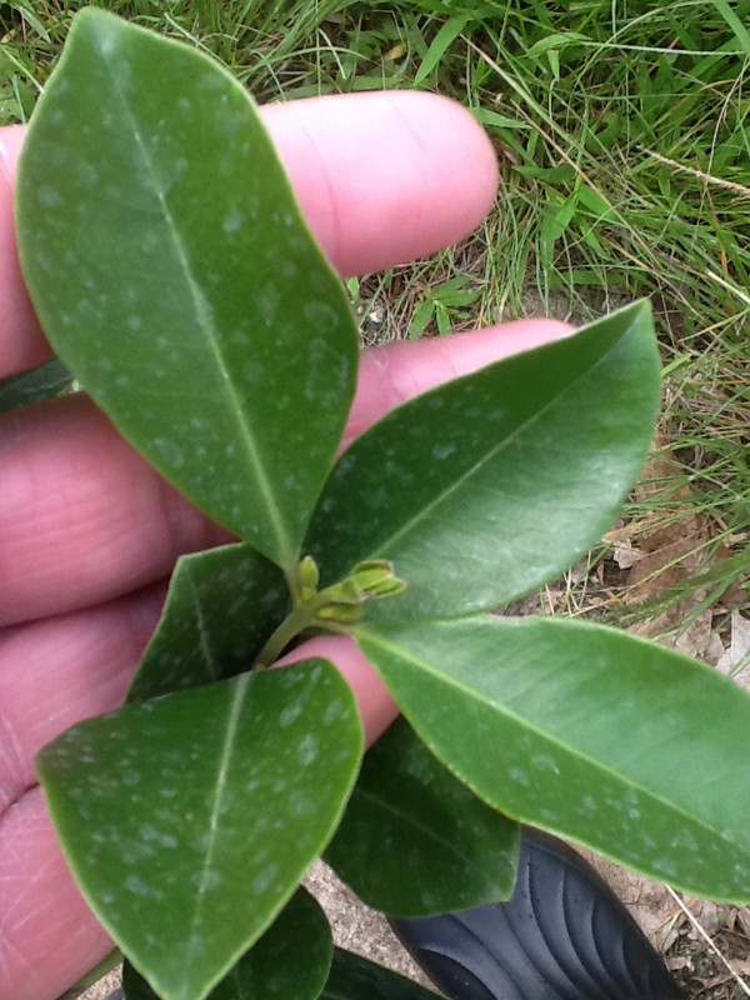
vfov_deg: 42.9
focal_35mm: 44
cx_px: 375
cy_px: 500
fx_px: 1271
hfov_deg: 32.9
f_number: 2.4
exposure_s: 1/126
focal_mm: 2.03
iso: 40
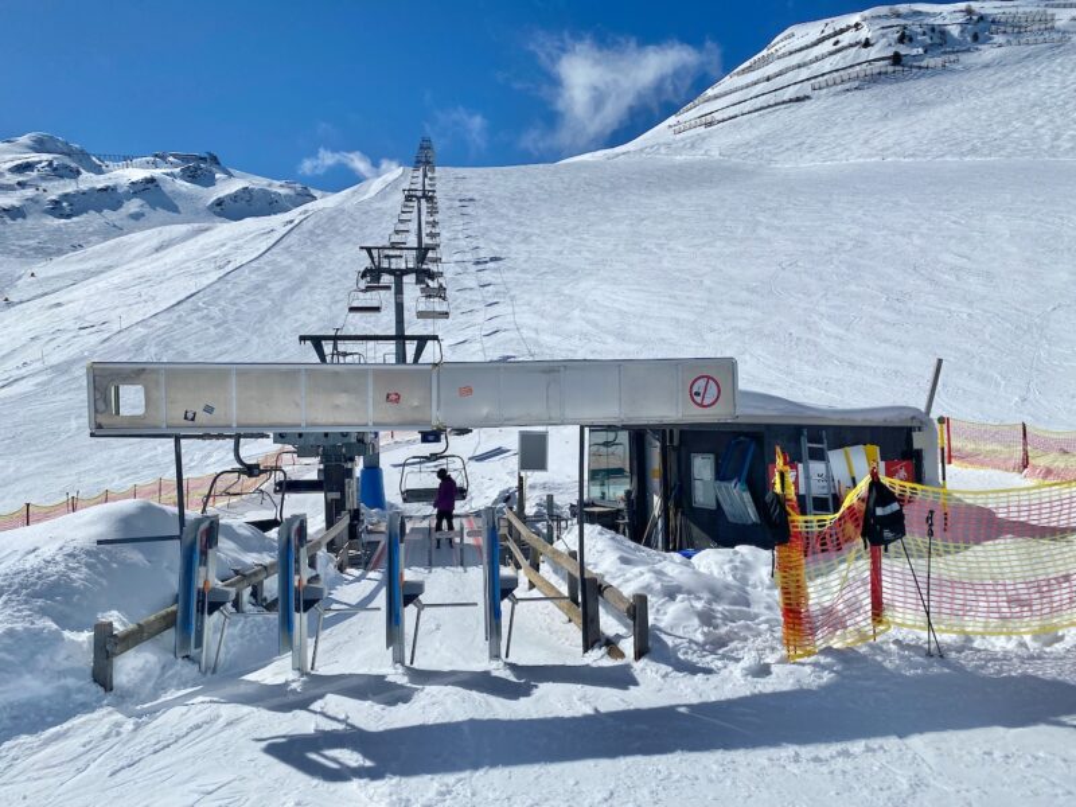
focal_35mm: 26
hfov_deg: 67.3
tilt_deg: +1.8
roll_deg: +2.1
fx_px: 808
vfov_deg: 53.1
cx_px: 538
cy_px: 404
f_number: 1.8
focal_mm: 4.25
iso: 32
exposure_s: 1/14286
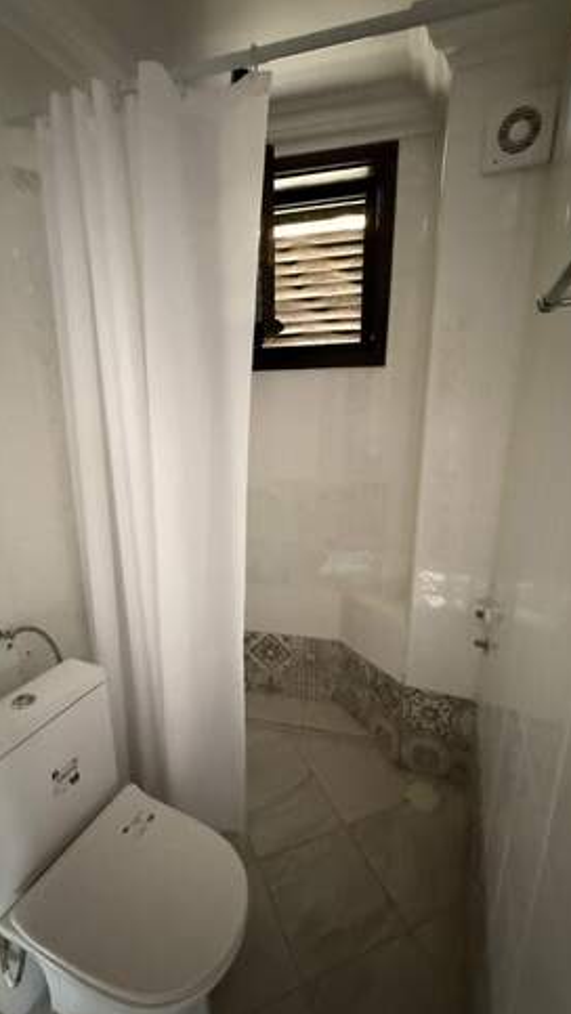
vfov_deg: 99.3
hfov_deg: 67.0
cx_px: 260
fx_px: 430
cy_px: 528
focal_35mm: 16
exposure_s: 1/40
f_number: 2.2
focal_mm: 2.22
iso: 1600
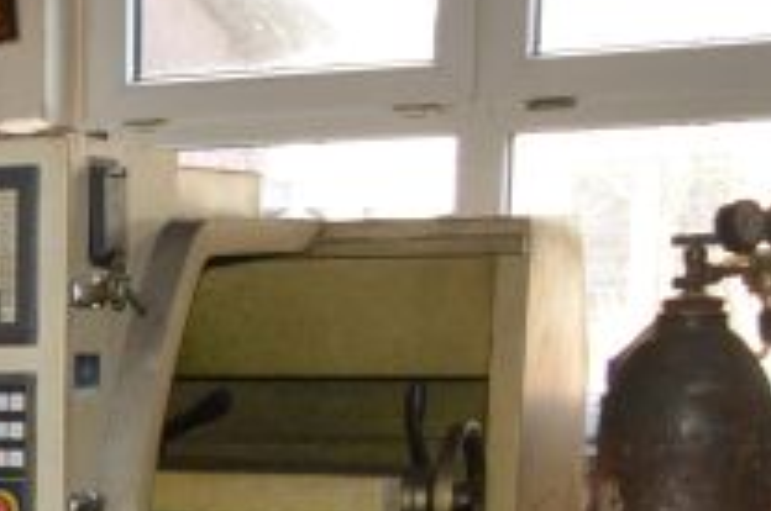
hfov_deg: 17.7
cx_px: -378
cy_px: 750
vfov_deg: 12.5
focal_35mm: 104
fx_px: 2224
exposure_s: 1/60
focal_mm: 18
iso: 720
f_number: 3.5
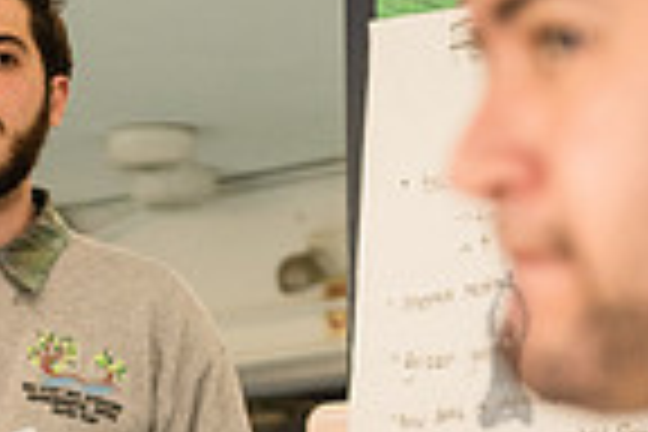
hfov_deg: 8.2
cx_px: -76
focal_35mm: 250
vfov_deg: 5.5
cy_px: 565
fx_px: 4500
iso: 1600
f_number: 3.5
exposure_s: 1/125
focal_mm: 62
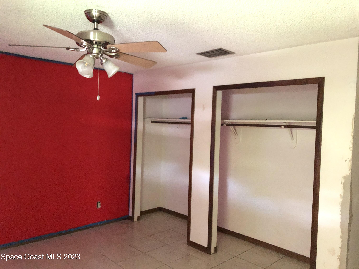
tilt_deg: -0.2
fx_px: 290
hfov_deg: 63.4
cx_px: 180
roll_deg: -1.5
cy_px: 134
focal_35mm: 28
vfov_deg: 49.7
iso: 250
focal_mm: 4
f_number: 1.8
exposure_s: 1/4
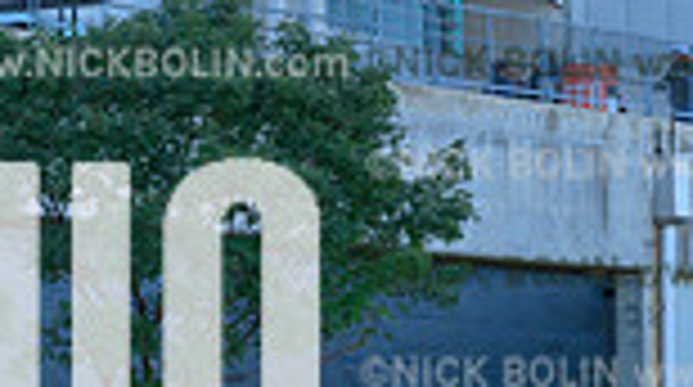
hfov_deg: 7.8
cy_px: 376
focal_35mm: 277
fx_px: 5081
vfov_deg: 4.4
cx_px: 0
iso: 800
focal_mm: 70
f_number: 8
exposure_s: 1/640
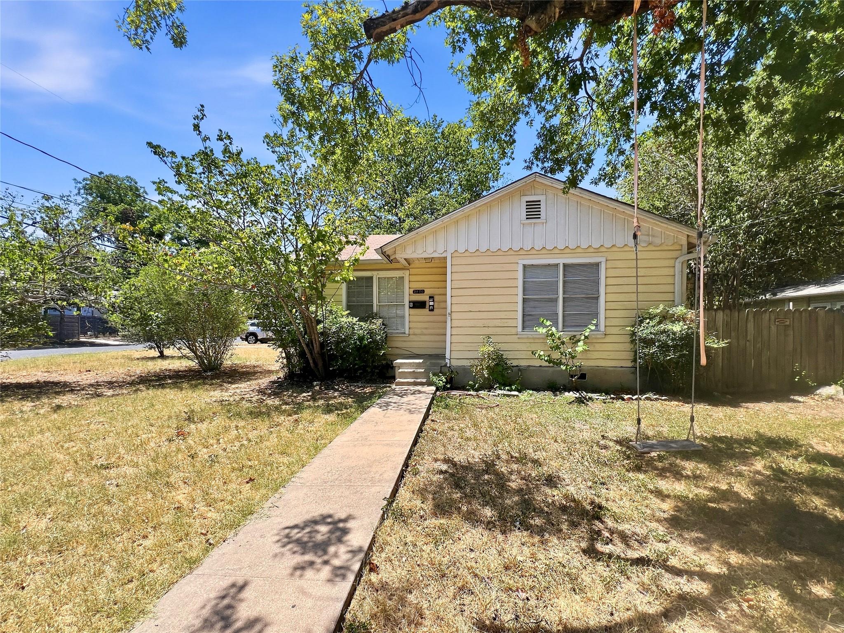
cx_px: 422
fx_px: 317
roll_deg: -0.3
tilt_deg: +3.0
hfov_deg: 106.2
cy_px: 316
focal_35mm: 13
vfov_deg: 89.9
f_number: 1.8
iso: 32
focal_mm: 1.6
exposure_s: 1/699
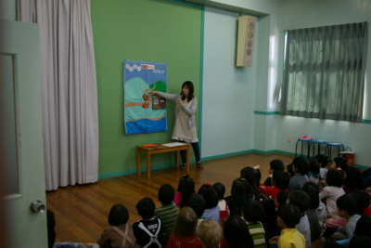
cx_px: 186
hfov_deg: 55.1
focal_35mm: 34
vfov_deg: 38.4
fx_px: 356
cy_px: 124
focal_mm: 23
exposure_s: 1/45
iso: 400
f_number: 4
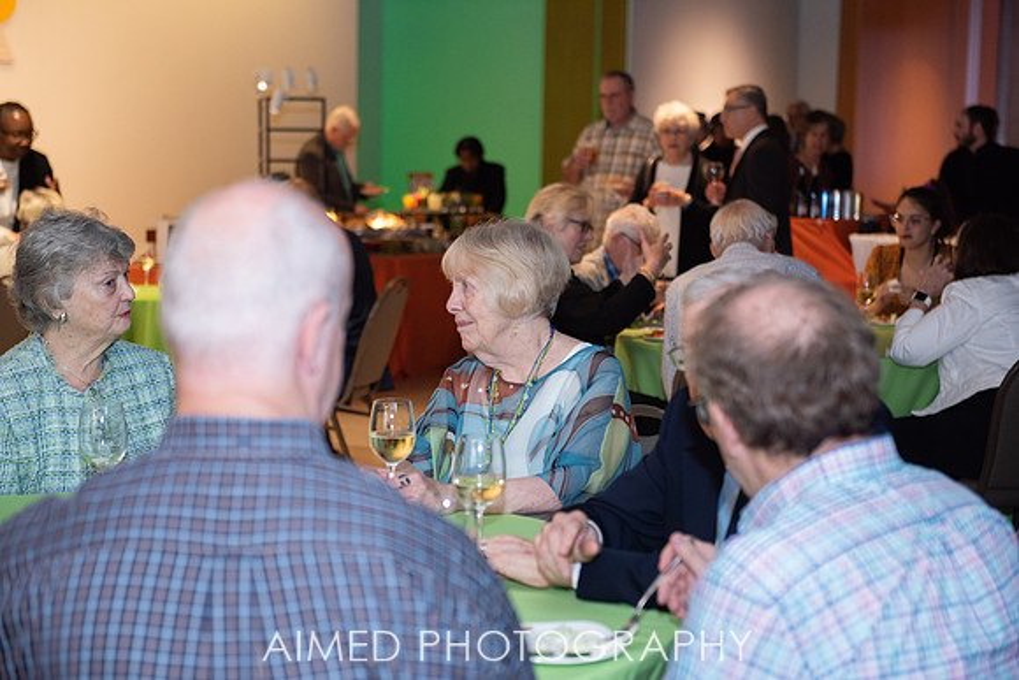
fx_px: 1982
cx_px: 510
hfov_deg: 28.8
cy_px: 340
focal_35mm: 70
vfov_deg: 19.5
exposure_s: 1/200
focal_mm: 70
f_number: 3.2
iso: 640
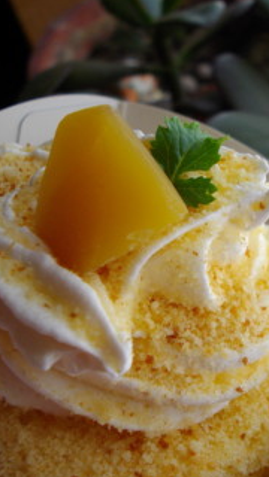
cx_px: 226
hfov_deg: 23.9
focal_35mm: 49
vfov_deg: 42.1
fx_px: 621
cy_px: 249
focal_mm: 5.8
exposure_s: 1/400
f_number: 3.5
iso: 100
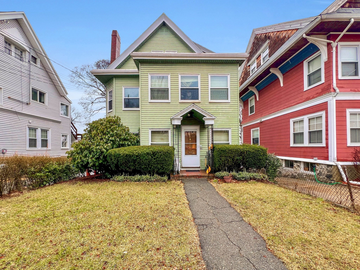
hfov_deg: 106.2
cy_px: 135
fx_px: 135
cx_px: 180
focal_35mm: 13
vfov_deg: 89.9
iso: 32
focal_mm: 1.57
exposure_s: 1/263
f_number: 1.8
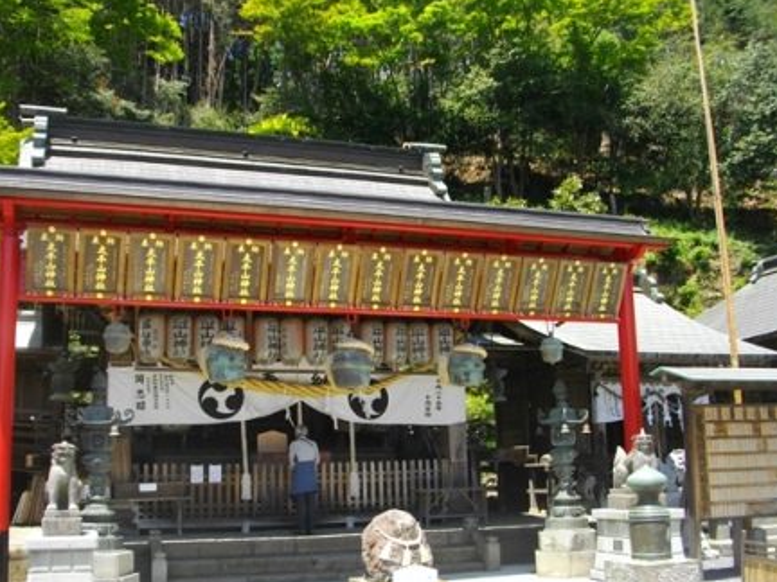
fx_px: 831
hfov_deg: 50.1
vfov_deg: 38.6
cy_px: 321
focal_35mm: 37
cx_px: 388
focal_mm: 5.7
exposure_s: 1/500
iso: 100
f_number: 2.9
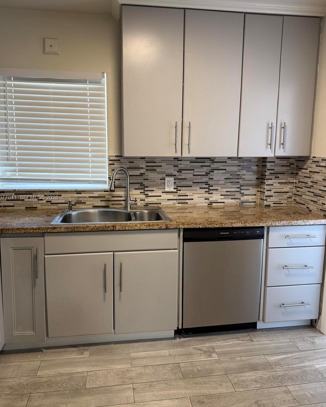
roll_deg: -1.0
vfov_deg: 66.0
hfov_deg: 54.9
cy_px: 198
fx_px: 314
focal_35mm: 26
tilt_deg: -8.3
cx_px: 158
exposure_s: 1/60
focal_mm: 6.76
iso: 160
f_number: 1.78
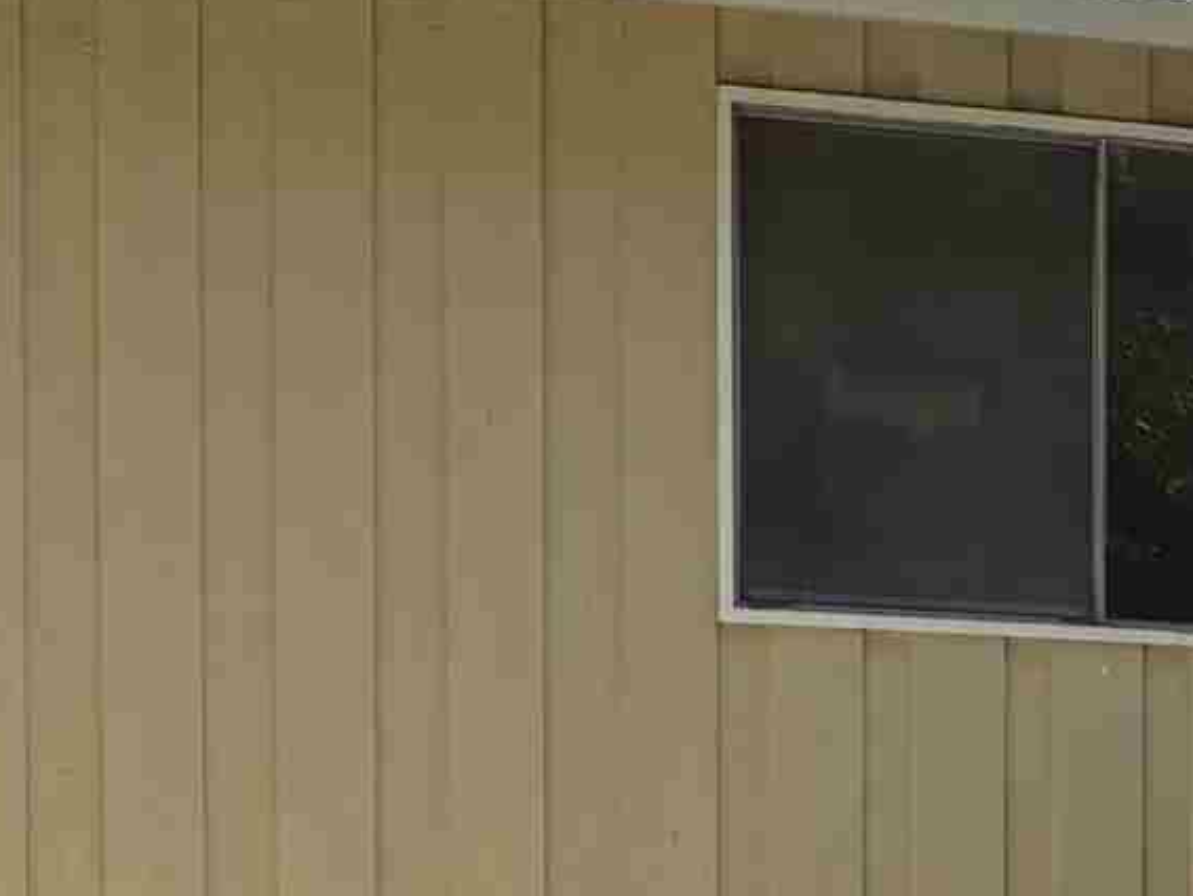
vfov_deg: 10.0
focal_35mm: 141
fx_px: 4861
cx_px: 1355
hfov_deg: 13.7
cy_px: 1539
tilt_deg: -5.2
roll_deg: -1.0
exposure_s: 1/1751
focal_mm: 5.96
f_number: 1.6
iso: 50
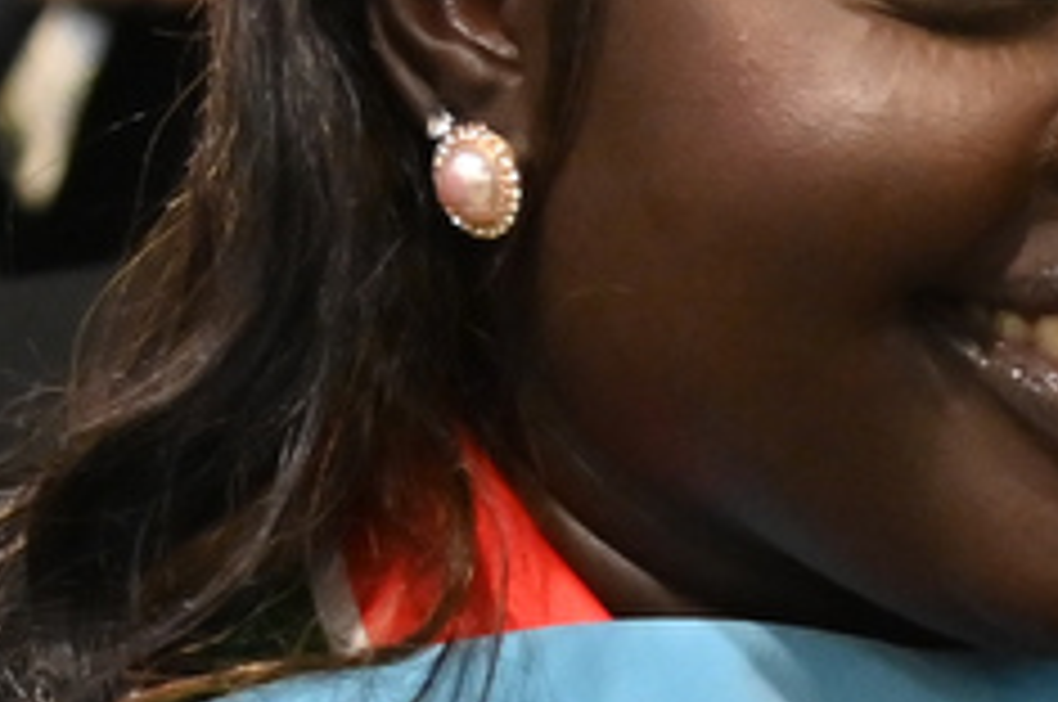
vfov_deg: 3.4
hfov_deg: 5.1
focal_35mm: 399
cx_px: 2350
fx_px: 11710
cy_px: 837
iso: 2500
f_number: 5
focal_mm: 52
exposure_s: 1/200
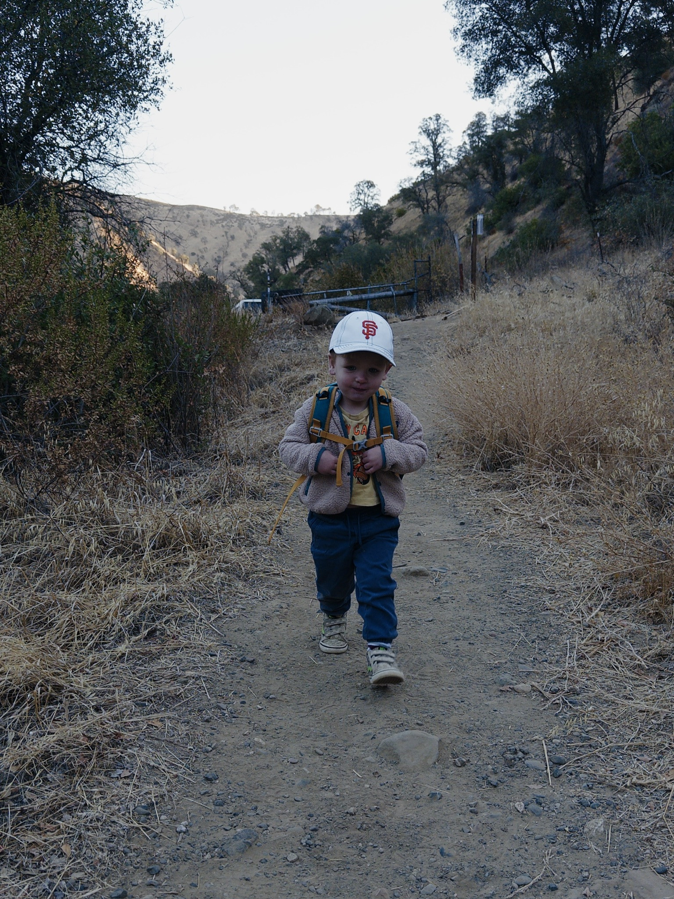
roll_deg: +0.6
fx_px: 623
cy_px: 450
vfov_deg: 71.6
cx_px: 337
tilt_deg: -9.9
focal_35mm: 24
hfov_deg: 56.8
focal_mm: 6.76
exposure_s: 1/301
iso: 100
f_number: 1.78
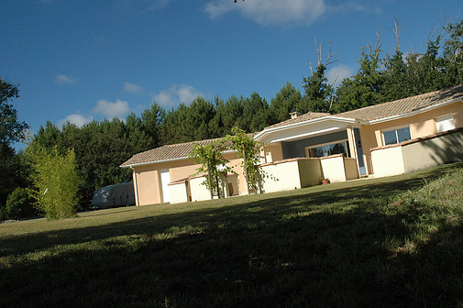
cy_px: 144
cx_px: 259
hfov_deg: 60.1
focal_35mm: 31
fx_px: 398
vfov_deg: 42.3
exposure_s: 1/500
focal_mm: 18
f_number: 11
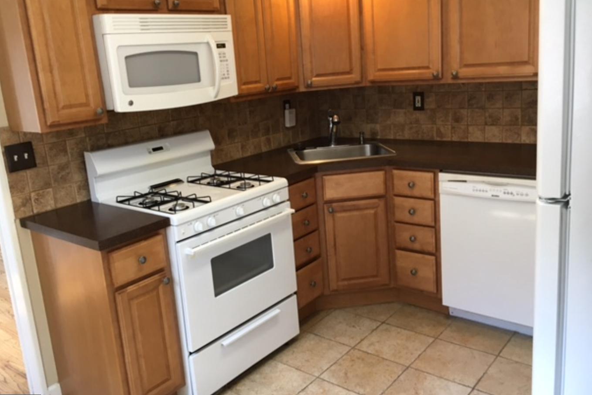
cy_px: 184
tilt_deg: -11.2
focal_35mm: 32
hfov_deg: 58.7
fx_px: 526
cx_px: 279
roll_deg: +5.7
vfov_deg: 41.1
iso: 64
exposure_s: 1/30
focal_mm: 4.15
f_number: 2.2
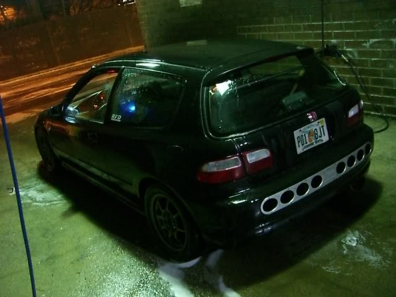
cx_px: 198
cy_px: 148
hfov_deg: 49.0
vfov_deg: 37.7
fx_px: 435
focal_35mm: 38
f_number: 2.7
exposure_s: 1/15
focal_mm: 6.2
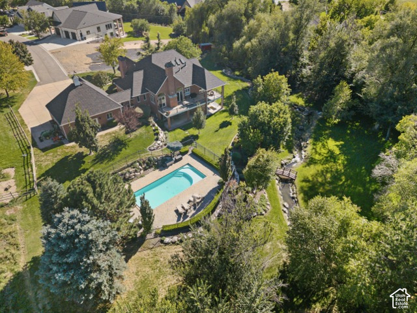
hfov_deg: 71.6
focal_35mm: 24
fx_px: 289
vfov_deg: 56.8
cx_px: 208
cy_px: 156
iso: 770
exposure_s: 1/120
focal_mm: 8.67
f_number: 1.8
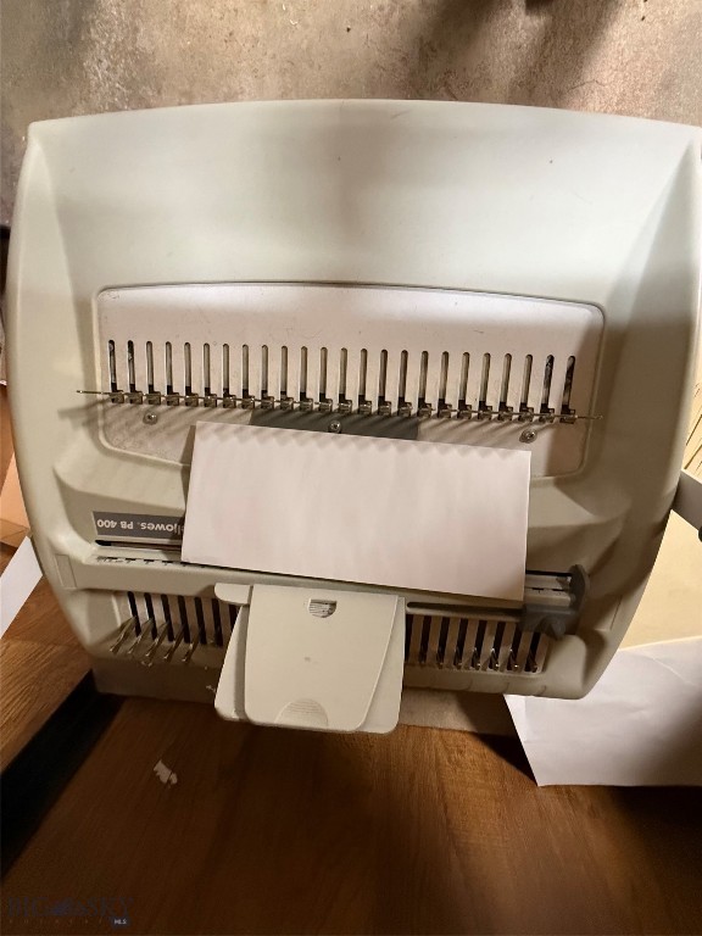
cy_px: 468
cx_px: 351
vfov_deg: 102.1
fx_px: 379
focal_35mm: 14
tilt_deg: -69.7
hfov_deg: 85.7
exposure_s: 1/60
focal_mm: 2.22
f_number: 2.2
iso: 640
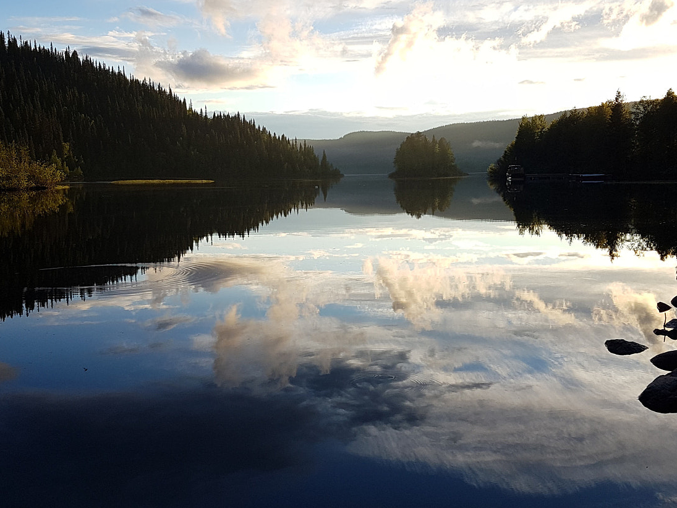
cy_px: 250
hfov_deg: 48.9
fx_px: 743
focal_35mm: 38
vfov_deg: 37.7
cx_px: 362
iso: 40
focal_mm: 4.2
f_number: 1.7
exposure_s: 1/808
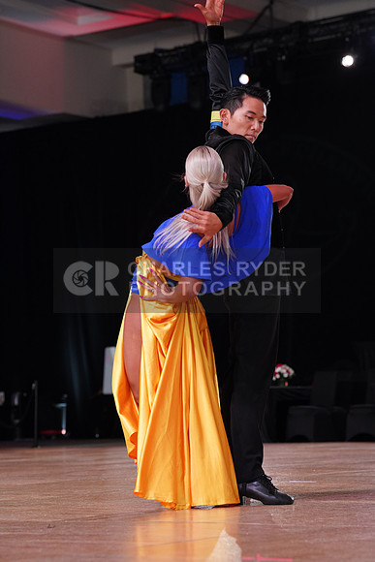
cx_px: 188
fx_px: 1671
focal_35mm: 107
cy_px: 281
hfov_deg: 12.8
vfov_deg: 19.1
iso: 2500
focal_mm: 107
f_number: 5.6
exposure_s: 1/200
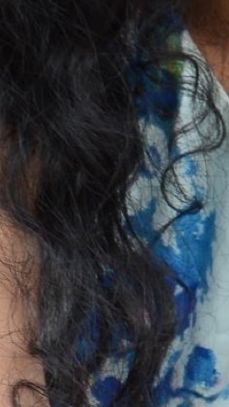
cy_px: -60
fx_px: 7252
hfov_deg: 1.8
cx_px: 334
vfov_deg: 3.2
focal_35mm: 671
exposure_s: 1/125
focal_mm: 105
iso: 500
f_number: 7.1
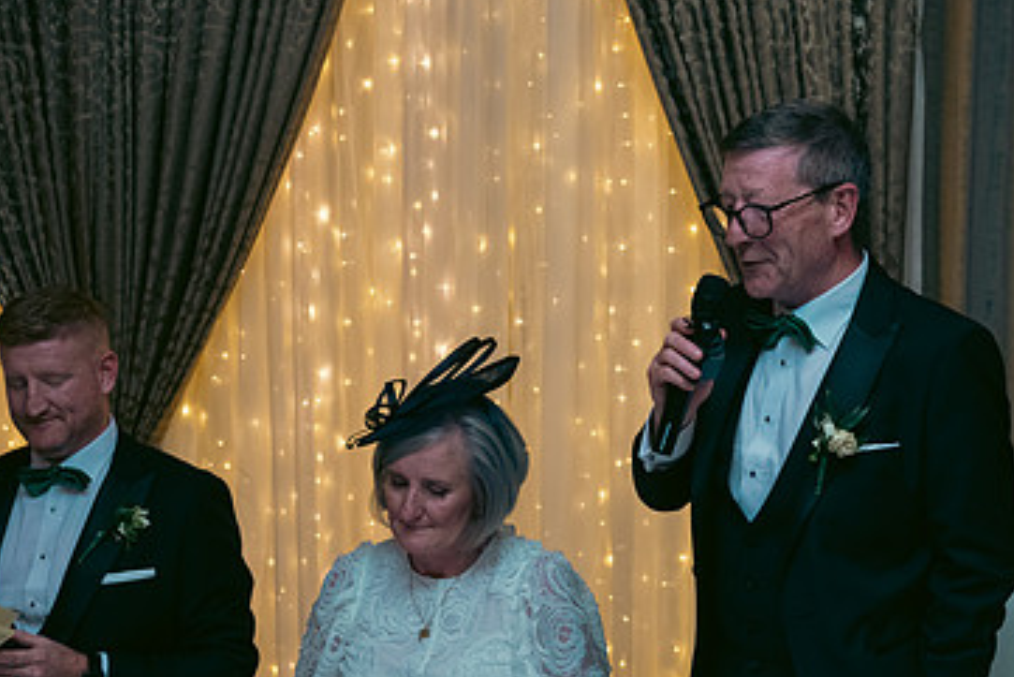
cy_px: 372
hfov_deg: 32.8
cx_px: 618
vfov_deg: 22.3
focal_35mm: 61
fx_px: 1719
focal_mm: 38
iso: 800
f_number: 3.5
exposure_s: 1/160
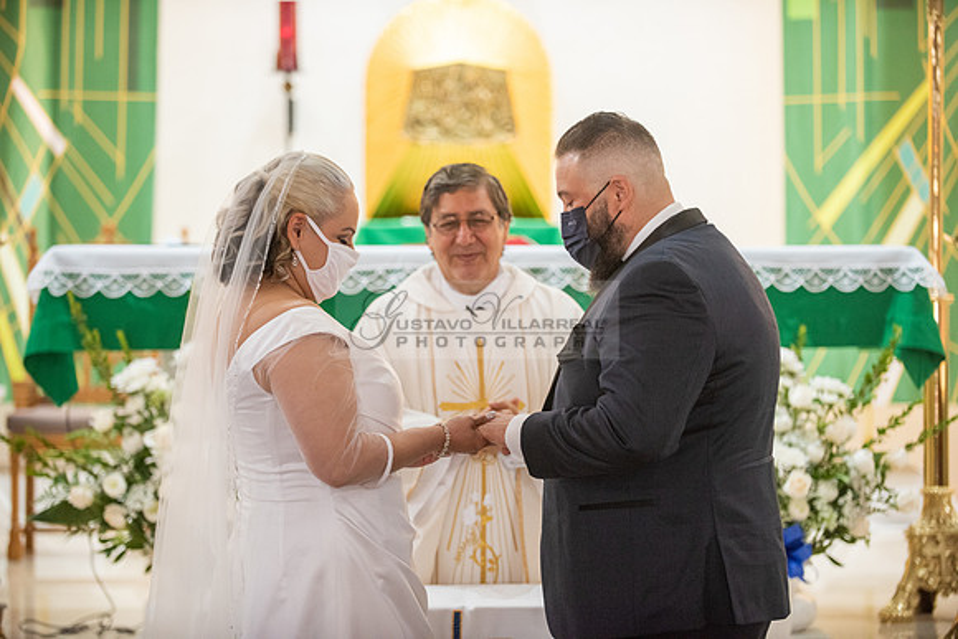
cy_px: 320
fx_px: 3087
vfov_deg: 11.8
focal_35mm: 116
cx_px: 479
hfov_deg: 17.6
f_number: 2.8
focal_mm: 116
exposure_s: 1/160
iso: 2000
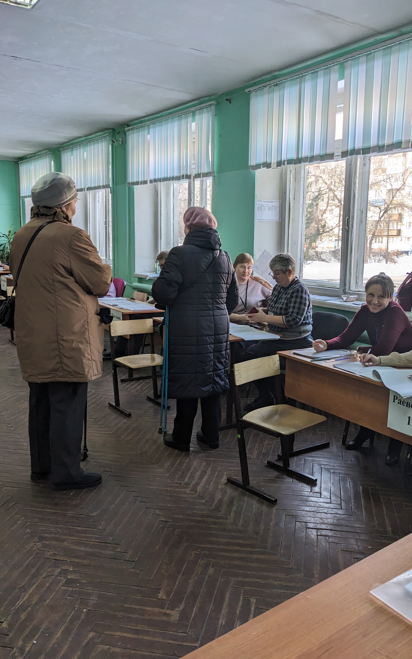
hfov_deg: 41.6
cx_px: 247
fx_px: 539
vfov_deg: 62.9
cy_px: 329
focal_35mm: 30
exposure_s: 1/166
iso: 43
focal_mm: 4.38
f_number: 1.73
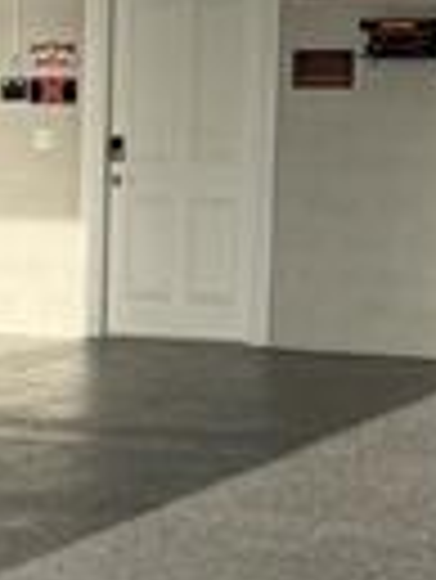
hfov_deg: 10.3
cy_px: 378
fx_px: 2398
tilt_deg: -4.8
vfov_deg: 13.8
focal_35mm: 143
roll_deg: -0.8
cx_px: -9
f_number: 1.78
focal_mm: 6.76
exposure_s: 1/1770
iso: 80
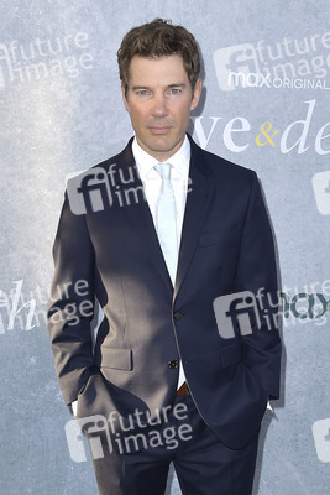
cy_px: 248
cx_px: 165
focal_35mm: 40
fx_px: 549
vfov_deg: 48.4
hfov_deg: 33.4
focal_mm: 40
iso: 320
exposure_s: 1/250
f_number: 6.3
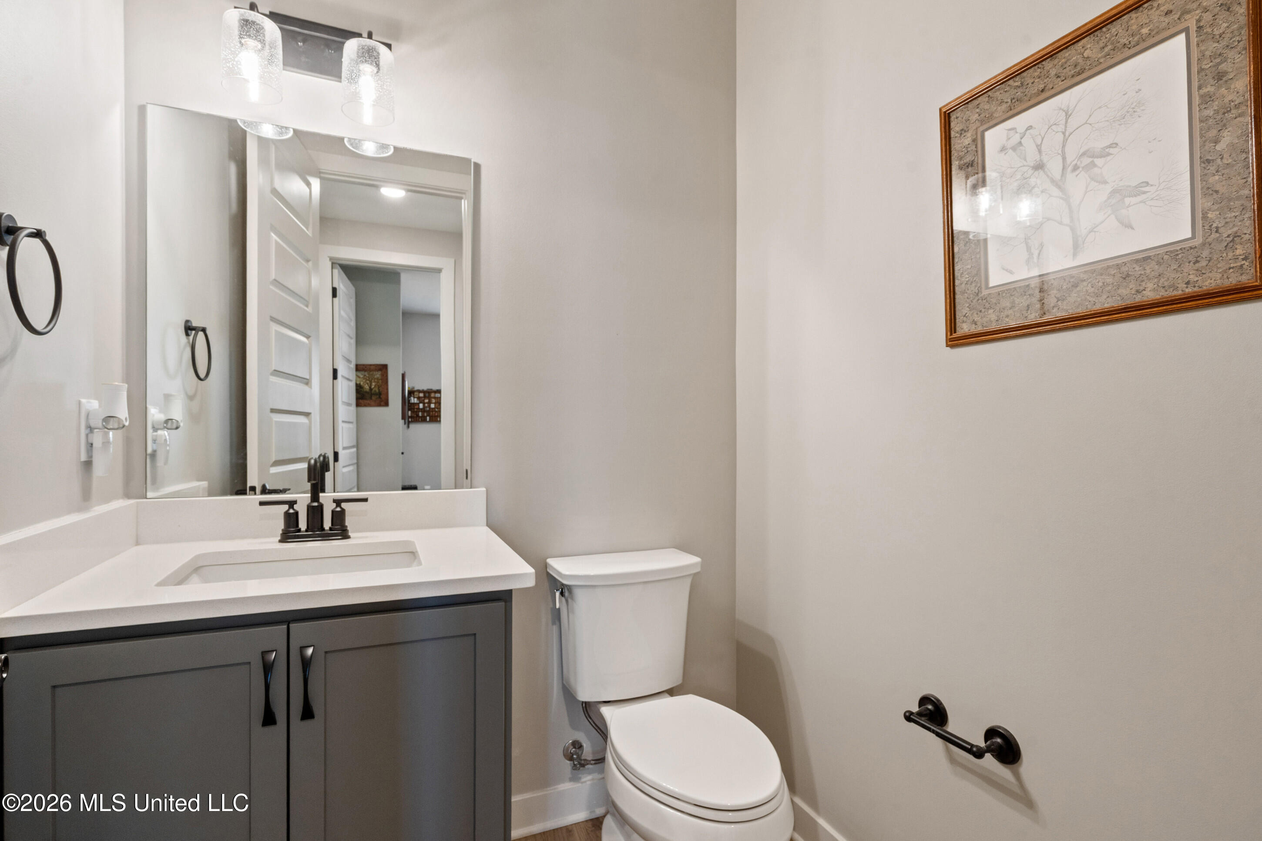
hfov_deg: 96.7
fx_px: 561
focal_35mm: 16
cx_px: 631
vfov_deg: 73.7
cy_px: 420
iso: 1000
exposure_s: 1/6
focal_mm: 16
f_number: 9.5
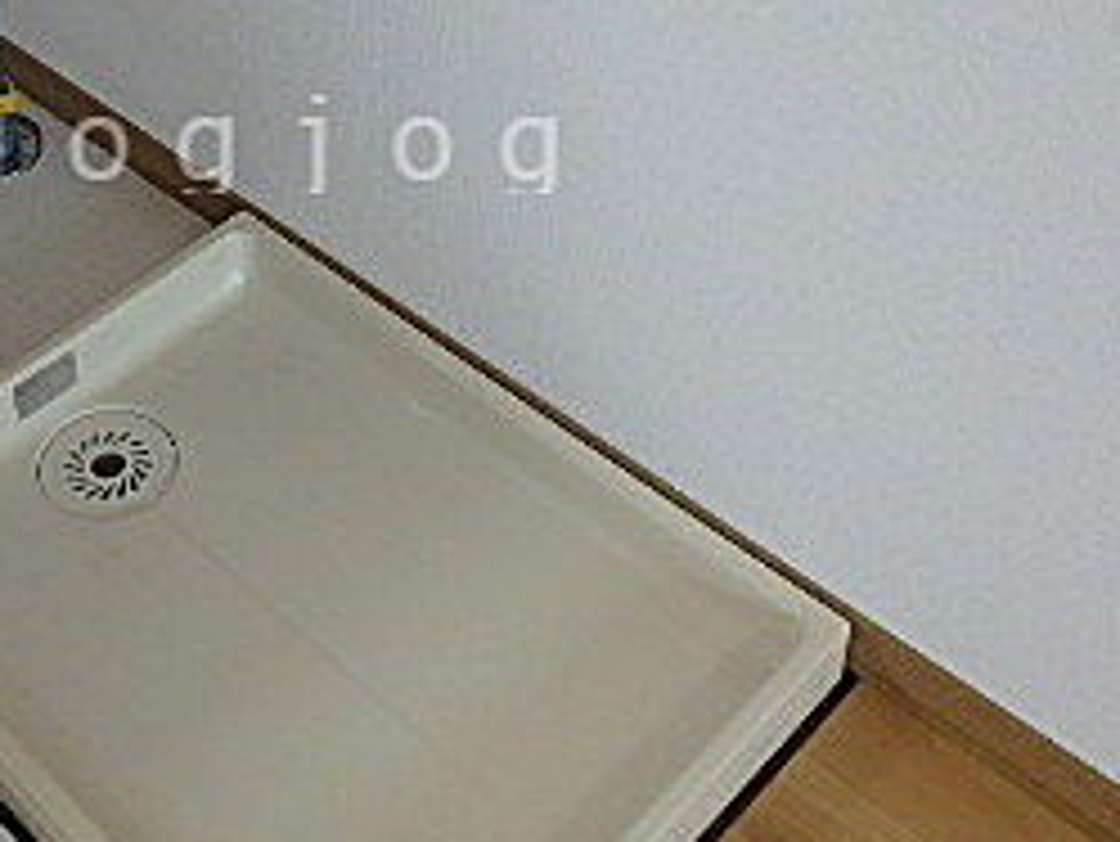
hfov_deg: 34.7
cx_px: 274
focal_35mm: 54
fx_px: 1748
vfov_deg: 26.4
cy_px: 140
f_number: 3.5
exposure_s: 1/60
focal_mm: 3.7
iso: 200
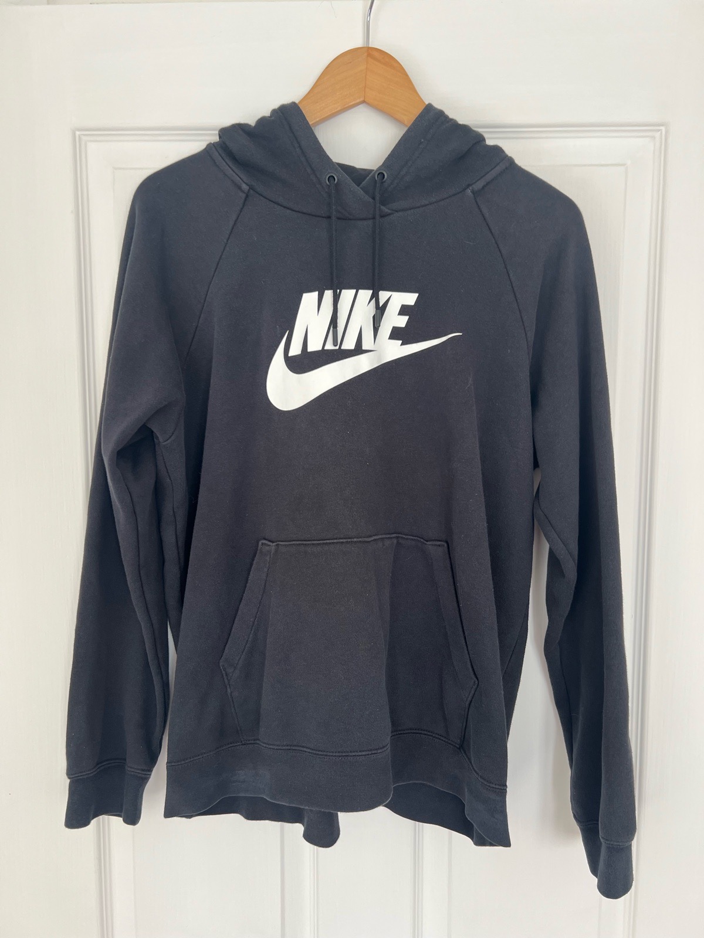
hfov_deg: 53.1
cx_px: 352
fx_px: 705
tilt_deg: -3.6
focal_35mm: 26
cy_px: 469
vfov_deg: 67.3
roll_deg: -0.8
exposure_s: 1/121
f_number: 1.5
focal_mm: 5.7
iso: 50
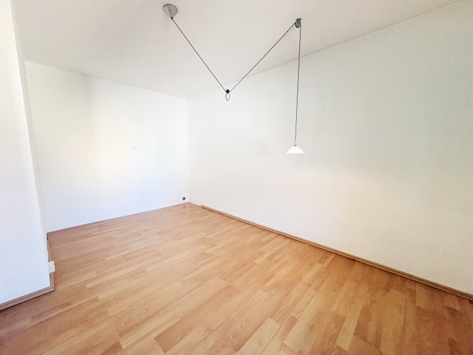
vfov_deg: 85.7
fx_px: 191
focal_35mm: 14
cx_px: 236
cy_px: 178
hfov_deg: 102.1
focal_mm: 2.22
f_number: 2.2
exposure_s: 1/100
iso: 80
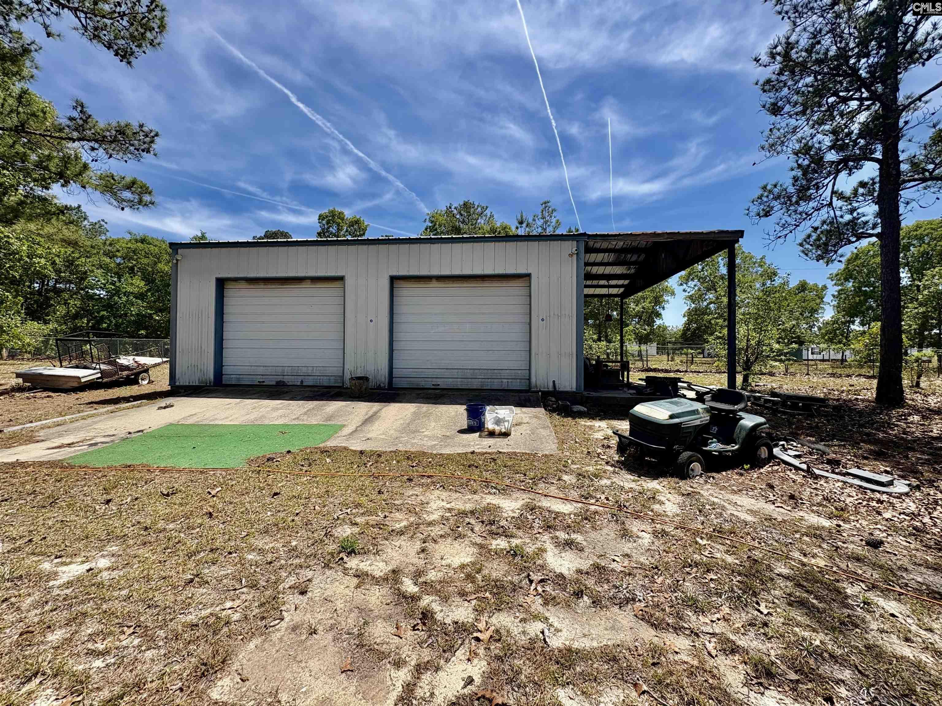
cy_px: 353
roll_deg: -0.7
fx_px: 381
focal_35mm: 14
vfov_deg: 85.7
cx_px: 471
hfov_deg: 102.1
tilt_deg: +0.5
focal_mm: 2.22
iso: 50
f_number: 2.2
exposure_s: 1/1449
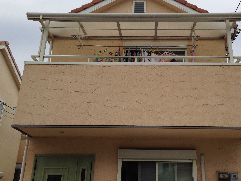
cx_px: 142
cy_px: 89
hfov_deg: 44.6
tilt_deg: +20.9
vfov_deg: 34.3
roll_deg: -2.8
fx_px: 292
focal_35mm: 42
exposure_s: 1/223
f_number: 2.4
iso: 50
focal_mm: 4.12
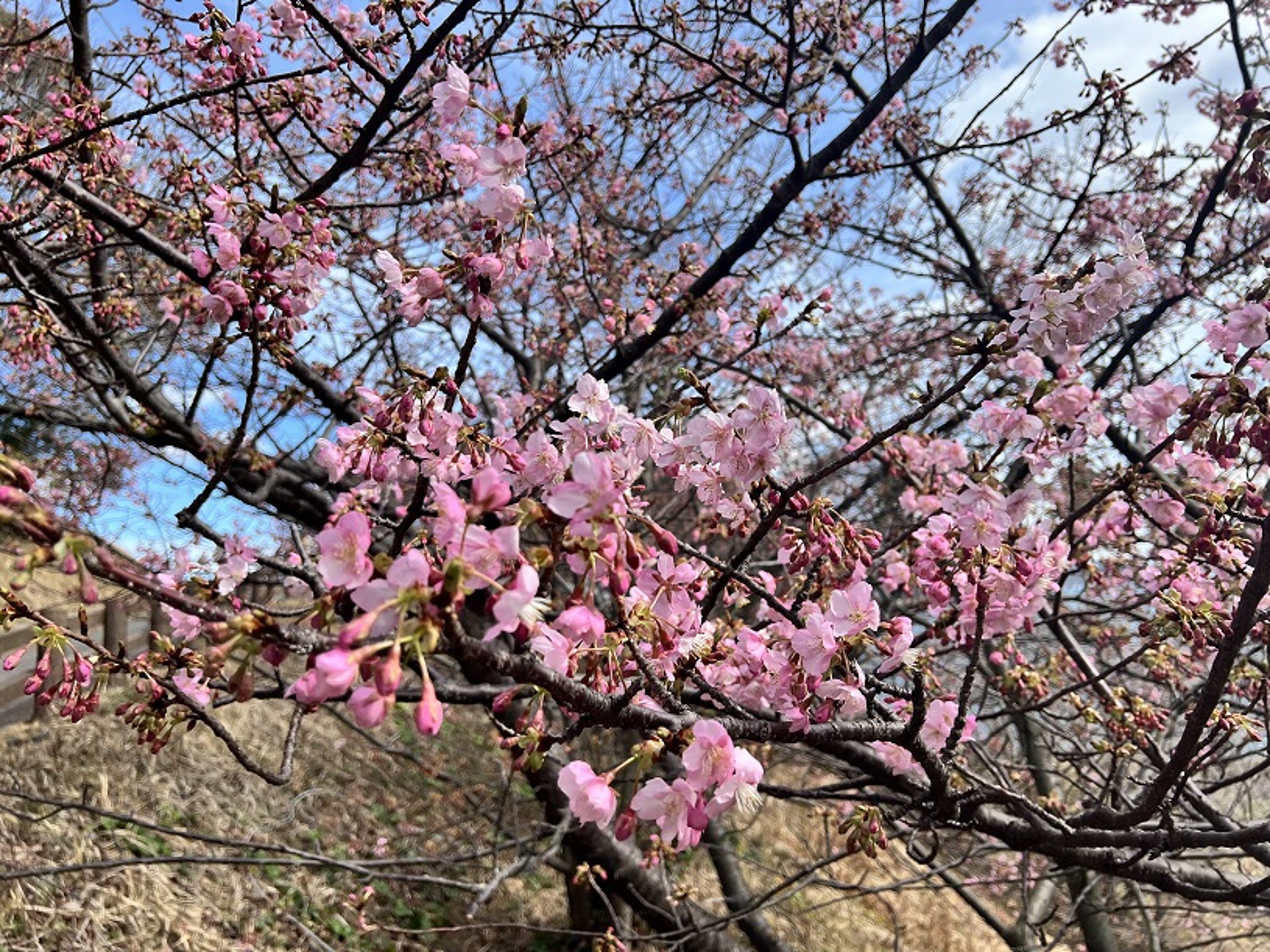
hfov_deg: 67.3
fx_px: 954
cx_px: 635
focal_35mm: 26
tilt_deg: +9.6
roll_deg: +5.3
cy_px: 476
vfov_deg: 53.1
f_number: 1.5
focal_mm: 5.7
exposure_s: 1/1869
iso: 50
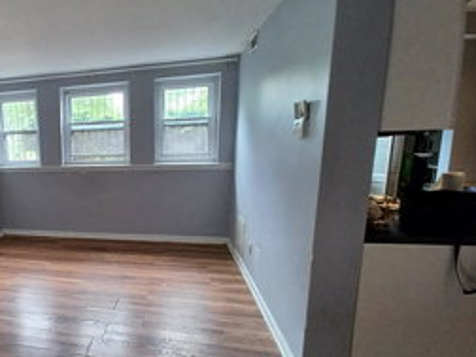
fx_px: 303
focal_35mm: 22
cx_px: 86
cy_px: 206
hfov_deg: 68.1
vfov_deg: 60.8
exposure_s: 1/33
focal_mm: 1.42
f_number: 2.2
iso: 125
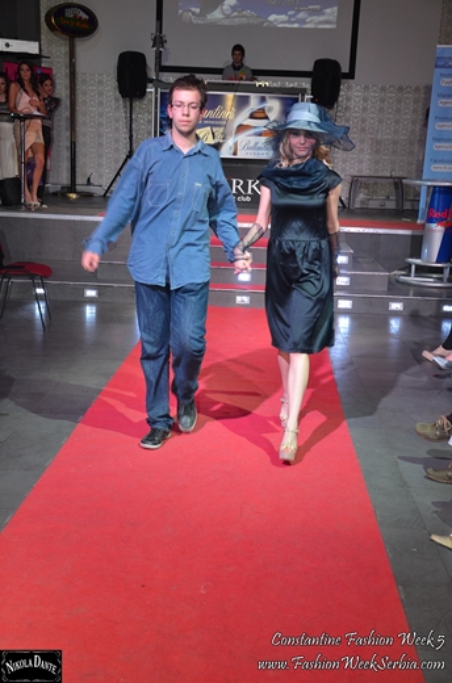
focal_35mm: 52
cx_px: 226
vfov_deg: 37.9
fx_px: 994
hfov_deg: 25.6
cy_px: 342
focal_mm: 35
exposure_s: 1/60
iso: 720
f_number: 4.5
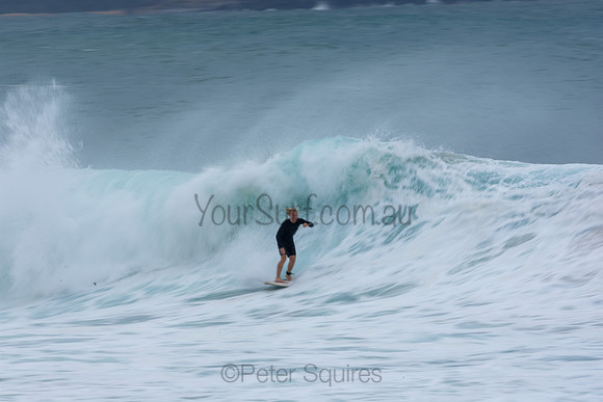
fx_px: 12565
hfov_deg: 2.7
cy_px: 201
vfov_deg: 1.8
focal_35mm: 750
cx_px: 302
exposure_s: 1/25
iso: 100
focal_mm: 500
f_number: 29
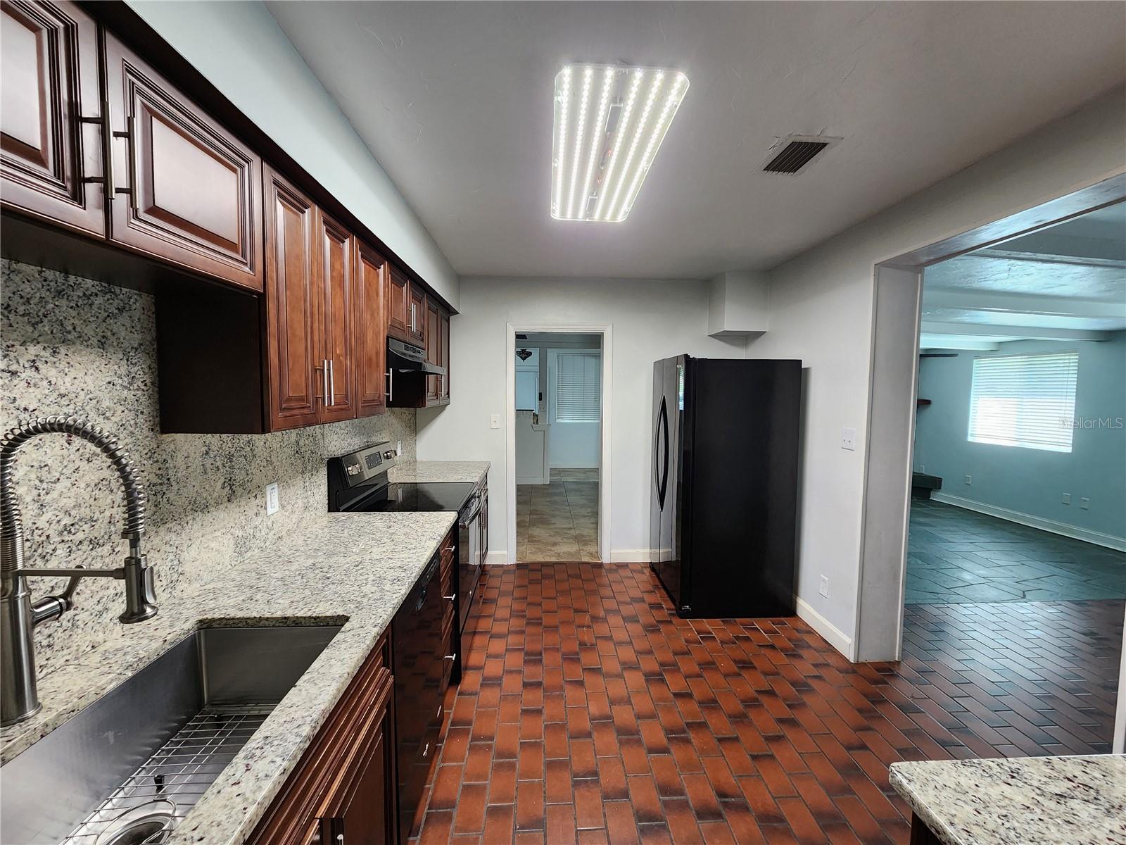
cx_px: 563
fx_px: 423
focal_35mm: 13
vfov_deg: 89.9
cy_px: 422
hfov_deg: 106.2
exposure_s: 1/60
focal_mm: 2.2
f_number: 2.2
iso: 200
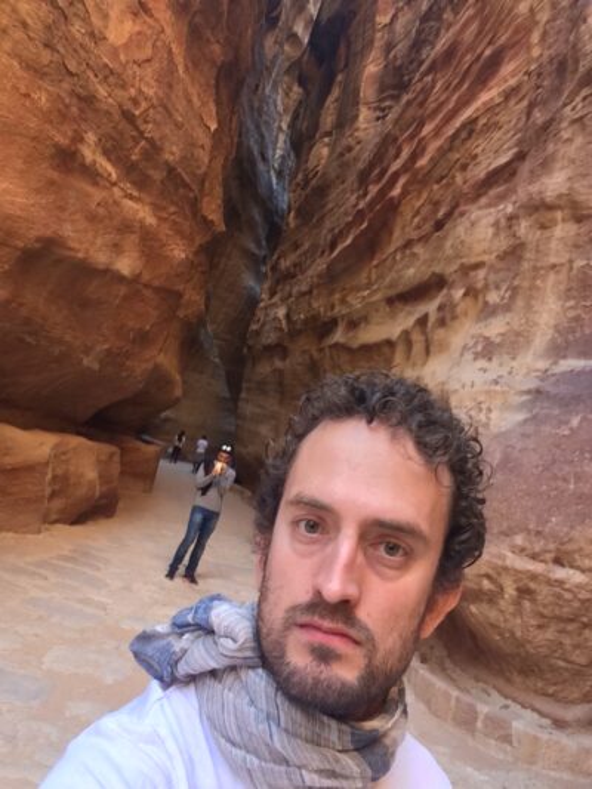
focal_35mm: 33
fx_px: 752
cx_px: 296
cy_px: 394
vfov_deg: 55.3
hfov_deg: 43.0
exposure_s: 1/30
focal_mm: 2.15
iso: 64
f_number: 2.4
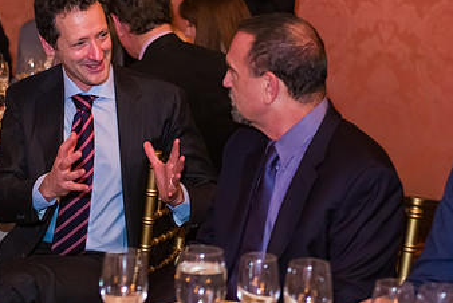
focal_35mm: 120
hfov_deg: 17.0
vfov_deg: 11.4
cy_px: 84
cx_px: 134
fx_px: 1511
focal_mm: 70
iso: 3200
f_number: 3.2
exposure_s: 1/100
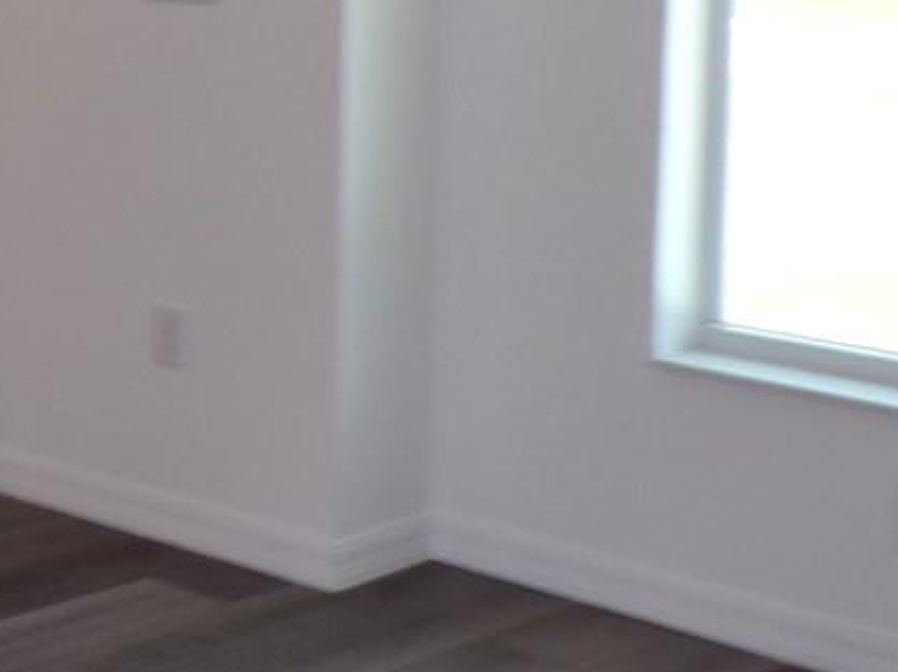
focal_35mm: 91
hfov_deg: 19.1
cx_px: -423
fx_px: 2359
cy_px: 6
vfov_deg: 15.9
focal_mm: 4.3
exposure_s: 1/34
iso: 90
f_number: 4.3
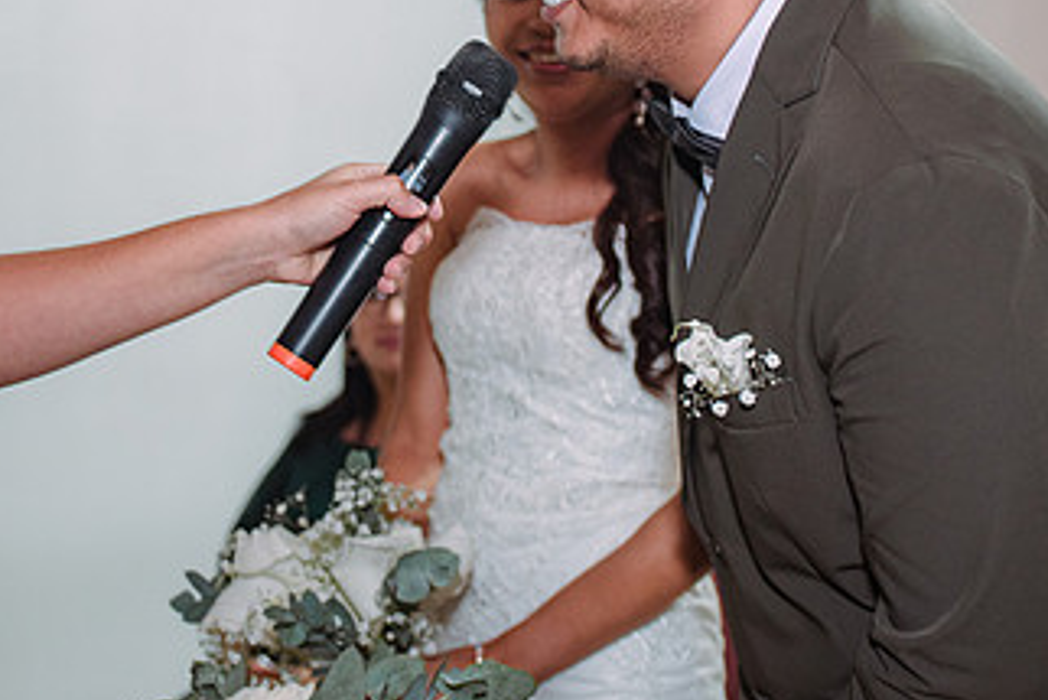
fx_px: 2097
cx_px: 357
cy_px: 52
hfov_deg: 27.9
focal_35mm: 72
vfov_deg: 18.6
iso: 1000
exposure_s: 1/125
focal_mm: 35
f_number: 2.8
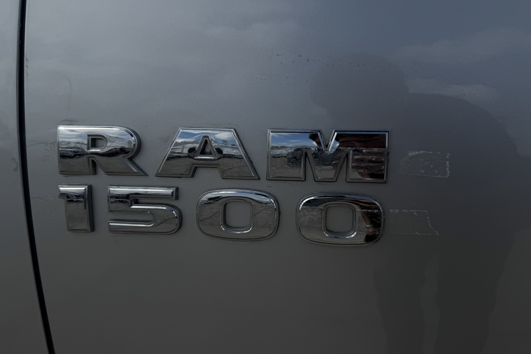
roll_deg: -1.3
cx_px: 265
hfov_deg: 71.5
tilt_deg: -6.3
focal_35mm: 25
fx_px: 369
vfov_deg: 51.3
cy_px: 185
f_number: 1.78
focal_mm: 6.76
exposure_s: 1/10417
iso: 80
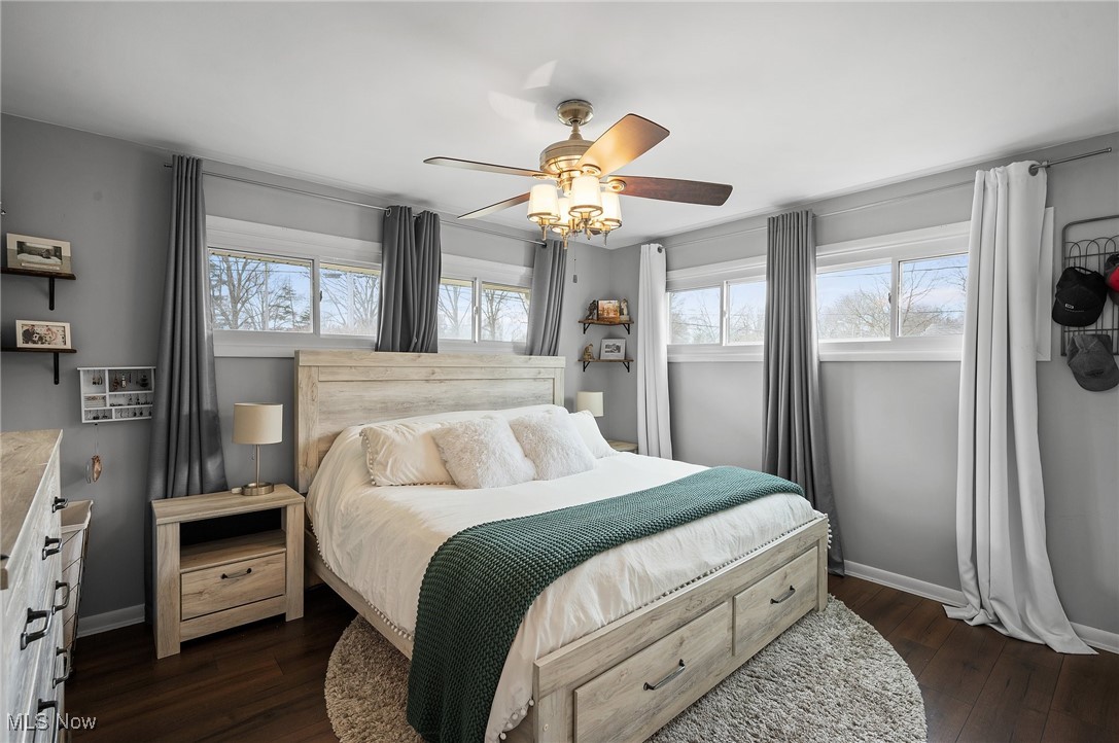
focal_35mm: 16
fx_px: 497
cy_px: 372
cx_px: 560
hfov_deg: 96.8
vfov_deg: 73.6
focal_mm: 16
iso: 400
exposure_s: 1/5
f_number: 8
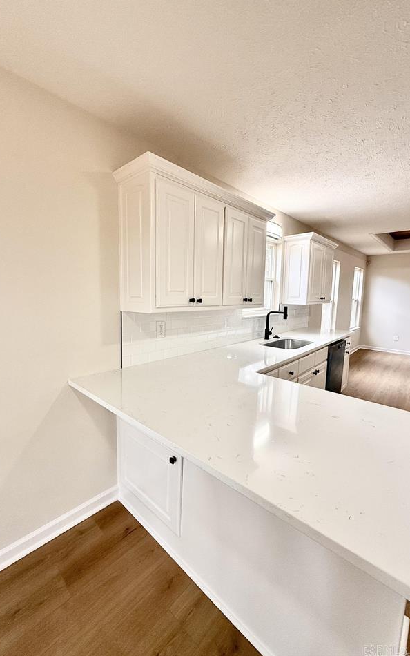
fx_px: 268
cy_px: 327
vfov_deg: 101.5
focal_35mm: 15
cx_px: 183
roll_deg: -0.7
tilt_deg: -6.3
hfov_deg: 74.6
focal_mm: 2.22
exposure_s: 1/99
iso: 125
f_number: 2.2
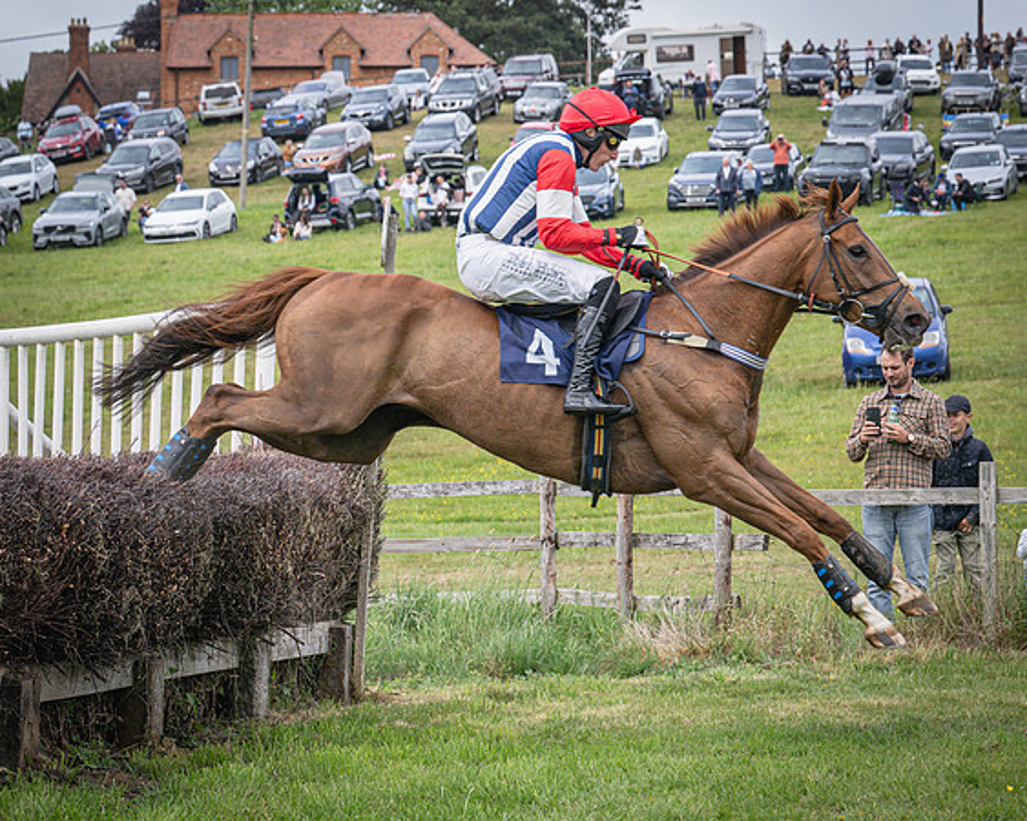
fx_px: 4285
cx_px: 516
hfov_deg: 13.7
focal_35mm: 141
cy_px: 409
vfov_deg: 10.9
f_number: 5
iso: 400
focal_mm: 74
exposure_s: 1/1600
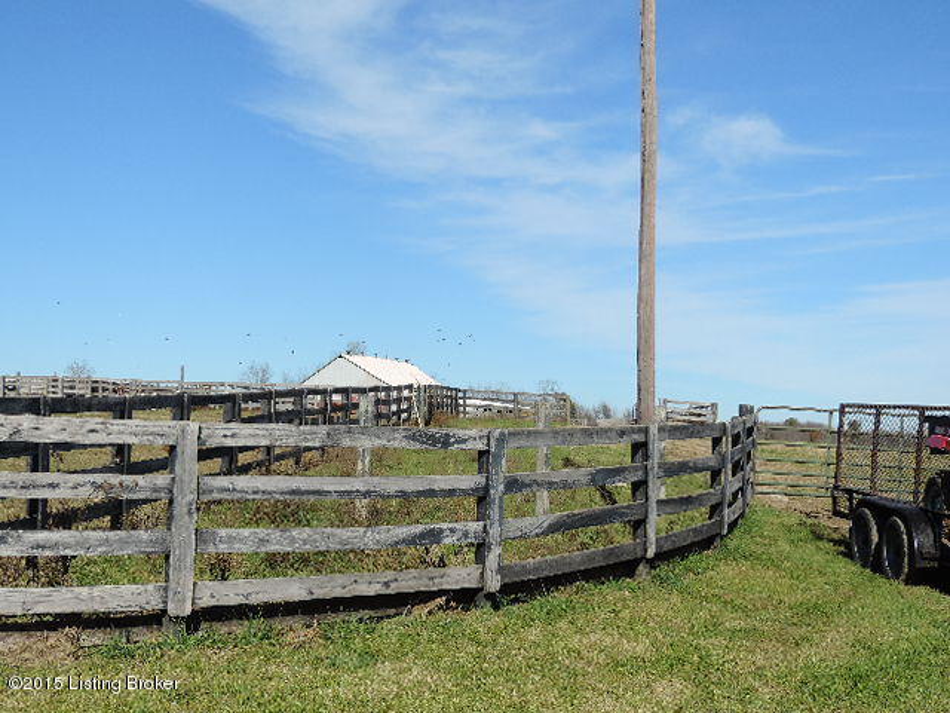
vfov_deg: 30.9
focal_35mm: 47
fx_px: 1290
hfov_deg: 40.4
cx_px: 475
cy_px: 356
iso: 80
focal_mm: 8.3
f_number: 3.5
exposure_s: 1/1000
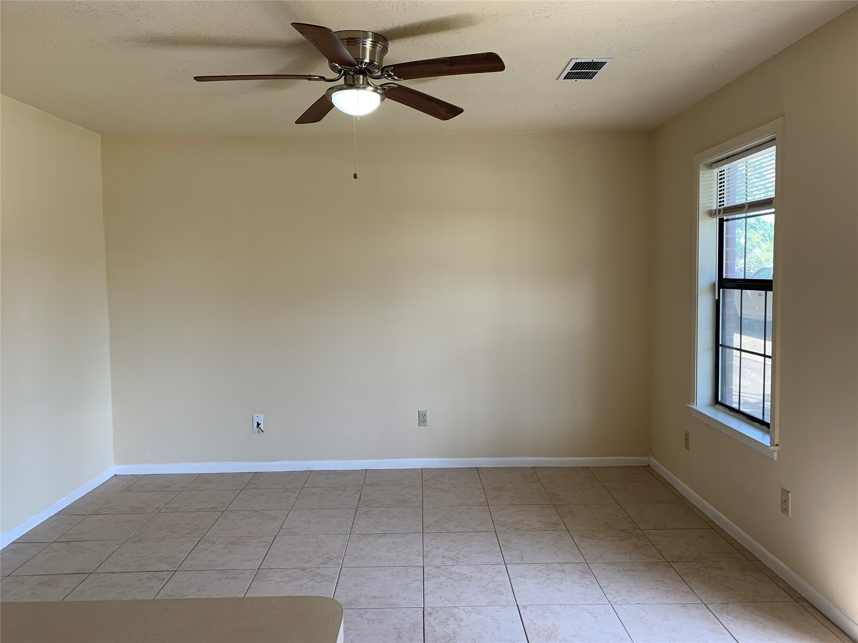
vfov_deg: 53.1
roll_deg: +0.3
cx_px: 429
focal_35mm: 26
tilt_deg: -4.3
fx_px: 644
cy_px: 322
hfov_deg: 67.3
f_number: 1.8
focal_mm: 4.25
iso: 64
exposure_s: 1/121
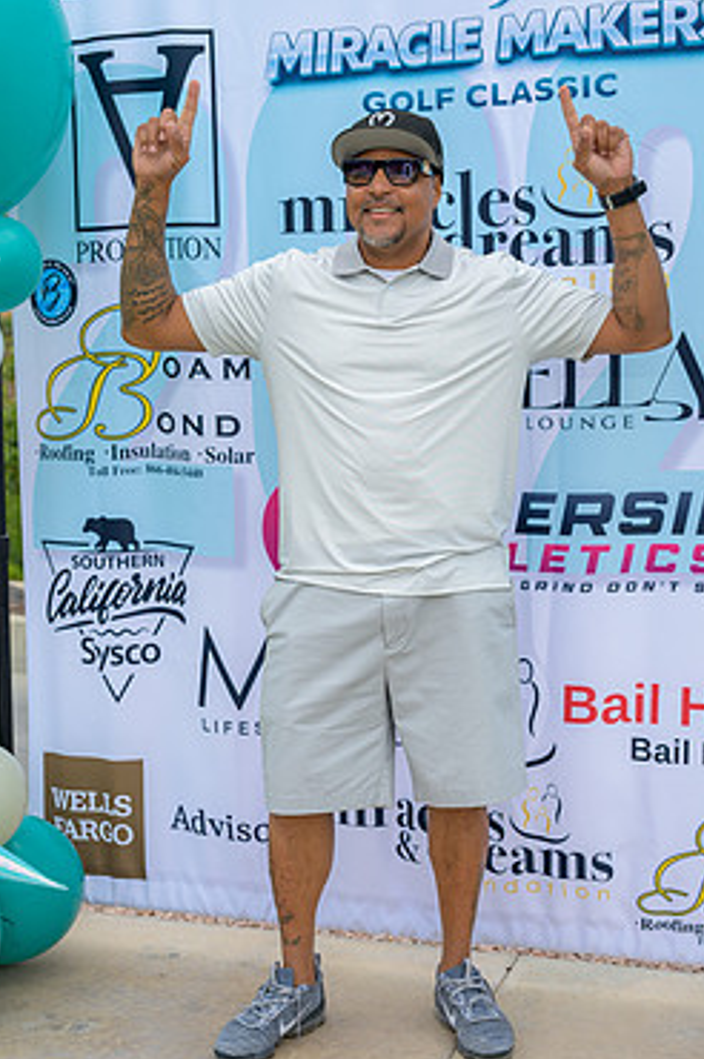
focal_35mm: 56
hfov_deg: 24.1
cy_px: 498
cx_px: 361
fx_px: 1646
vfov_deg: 35.7
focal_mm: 46
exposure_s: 1/200
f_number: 4
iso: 125
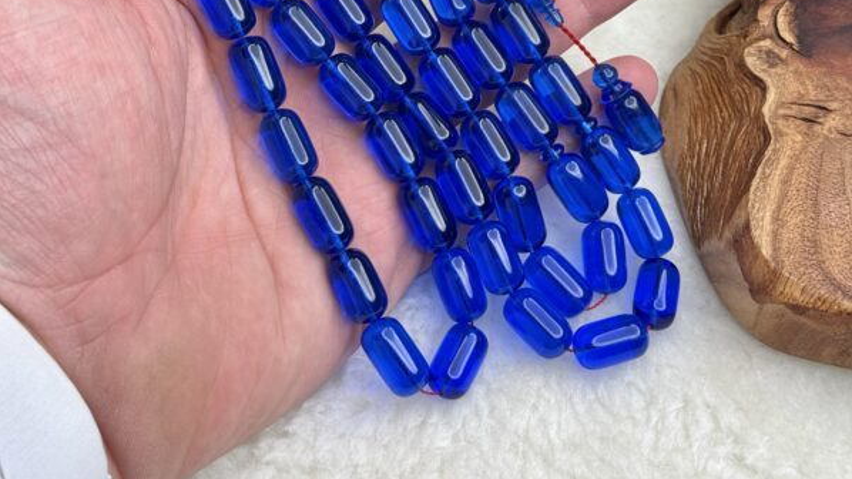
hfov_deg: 30.2
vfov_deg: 16.8
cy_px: -10
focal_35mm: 70
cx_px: 426
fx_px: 1581
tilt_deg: -52.0
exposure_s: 1/146
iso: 80
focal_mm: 6.76
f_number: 1.78
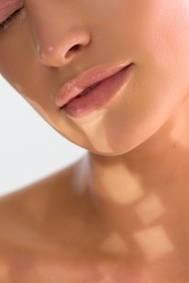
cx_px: 87
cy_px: 72
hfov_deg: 7.7
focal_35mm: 178
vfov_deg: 11.5
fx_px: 1402
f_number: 3.5
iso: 1600
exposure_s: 1/200
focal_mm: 90
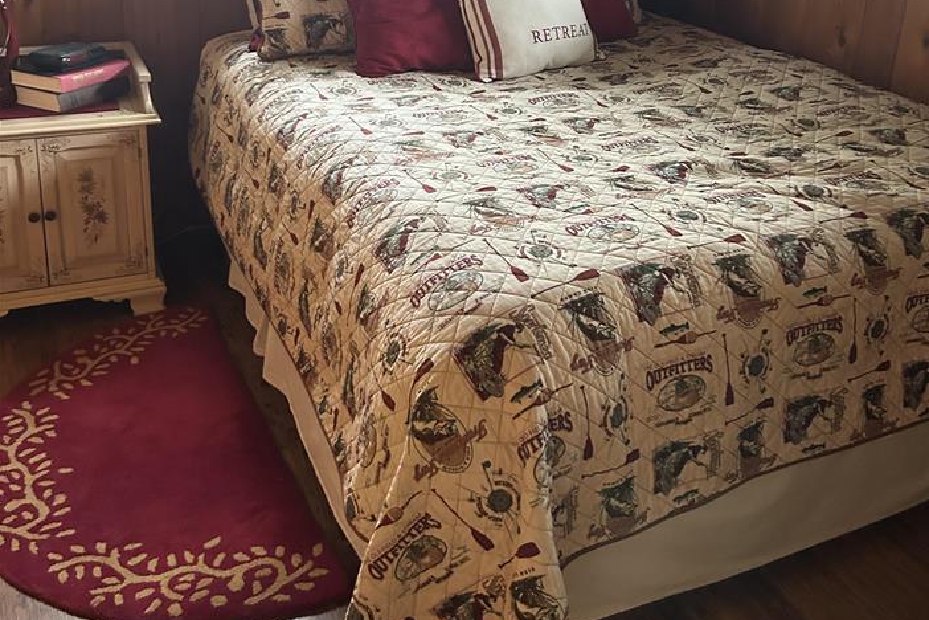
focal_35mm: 37
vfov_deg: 34.9
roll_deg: -3.1
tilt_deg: -17.0
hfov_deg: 51.9
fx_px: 955
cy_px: 129
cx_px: 474
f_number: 1.5
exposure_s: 1/60
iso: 500
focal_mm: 5.7
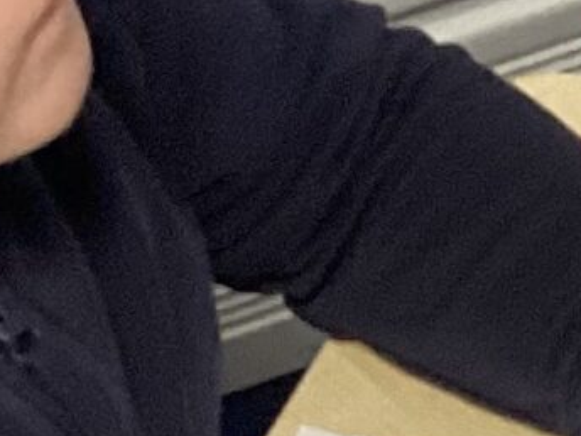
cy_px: 941
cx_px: 1486
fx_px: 3877
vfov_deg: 6.2
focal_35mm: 231
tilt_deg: -58.7
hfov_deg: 7.8
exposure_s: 1/50
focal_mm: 3.3
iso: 125
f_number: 2.4
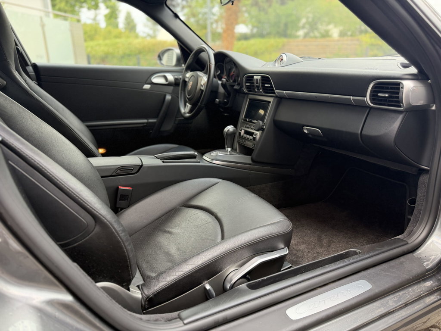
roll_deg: +1.7
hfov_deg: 71.6
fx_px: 306
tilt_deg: -17.9
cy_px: 166
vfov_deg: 56.8
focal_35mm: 24
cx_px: 220
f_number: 1.78
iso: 160
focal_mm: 6.76
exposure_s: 1/150
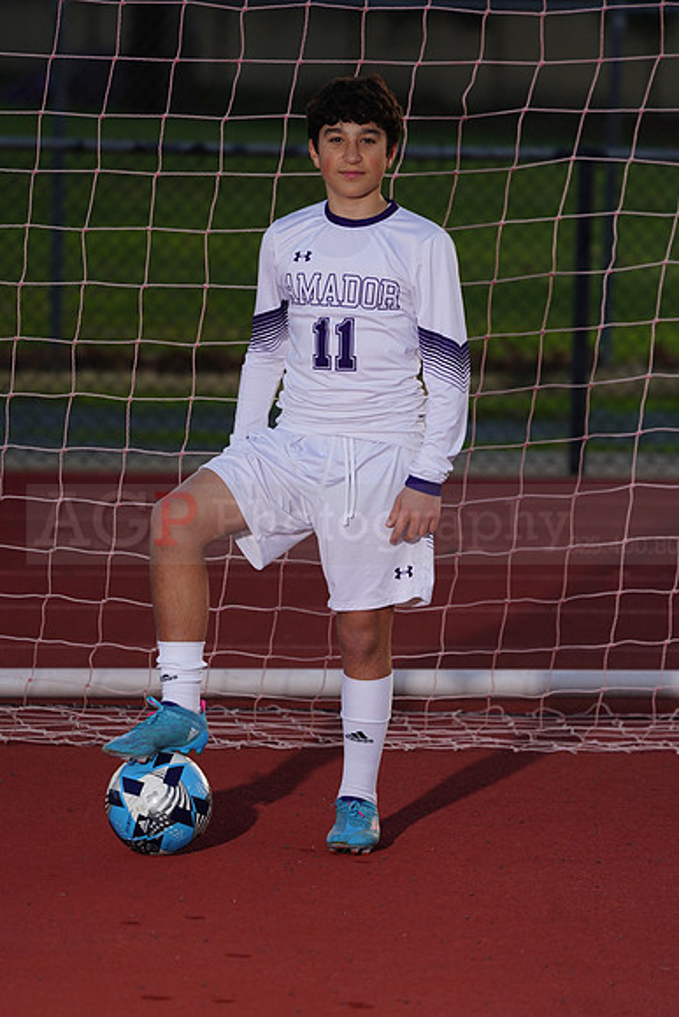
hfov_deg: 5.3
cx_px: 340
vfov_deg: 7.9
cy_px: 508
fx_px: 7323
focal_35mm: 259
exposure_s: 1/250
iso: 320
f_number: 5.6
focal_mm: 259
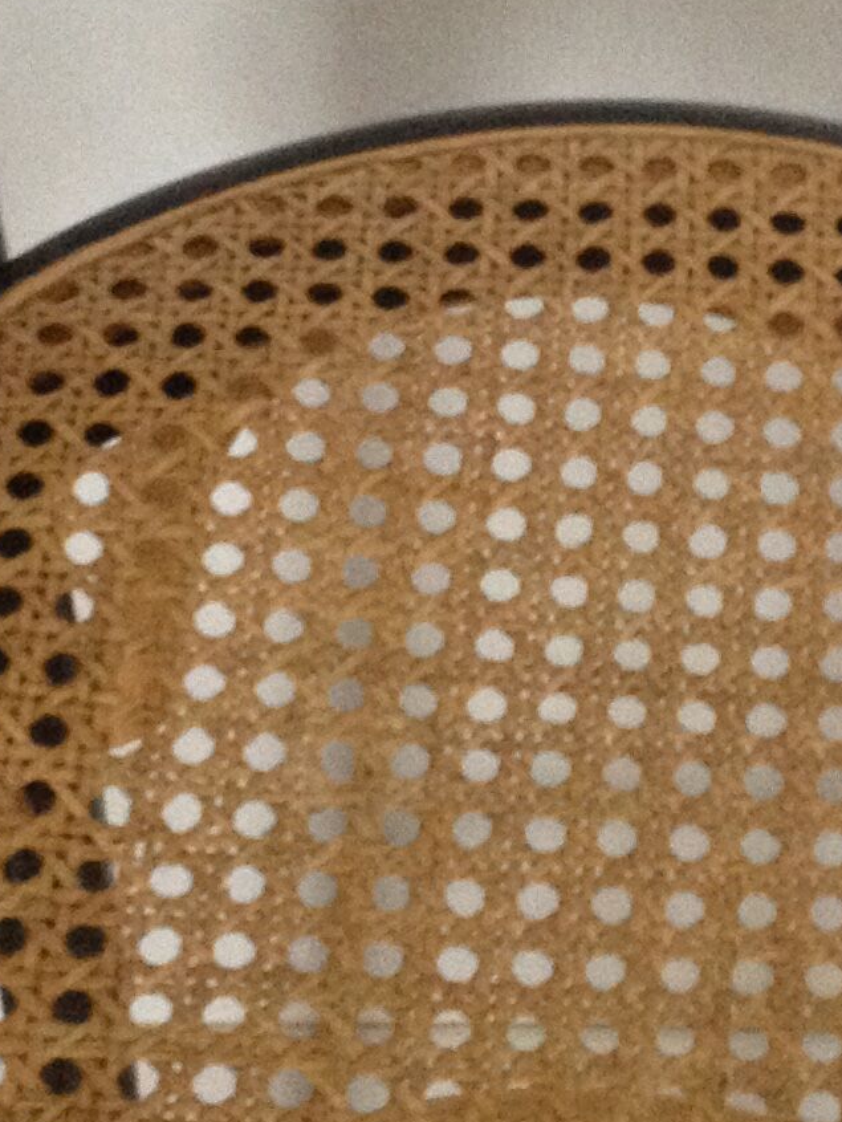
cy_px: 198
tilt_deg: -47.6
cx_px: 586
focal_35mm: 135
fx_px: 4376
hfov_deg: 11.0
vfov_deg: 14.5
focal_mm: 4.28
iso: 320
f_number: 2.4
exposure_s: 1/20
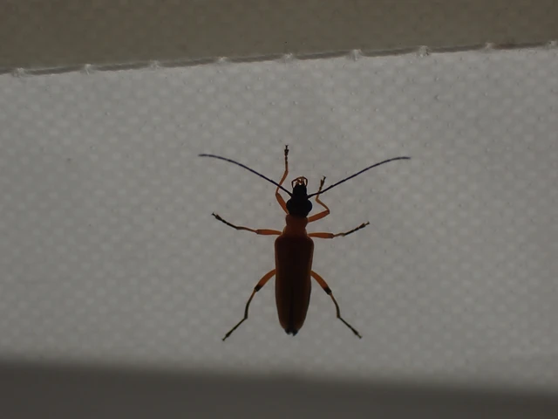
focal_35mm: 54
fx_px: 870
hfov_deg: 35.5
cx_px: 279
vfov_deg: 27.0
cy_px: 210
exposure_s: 1/320
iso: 100
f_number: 13
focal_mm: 9.65
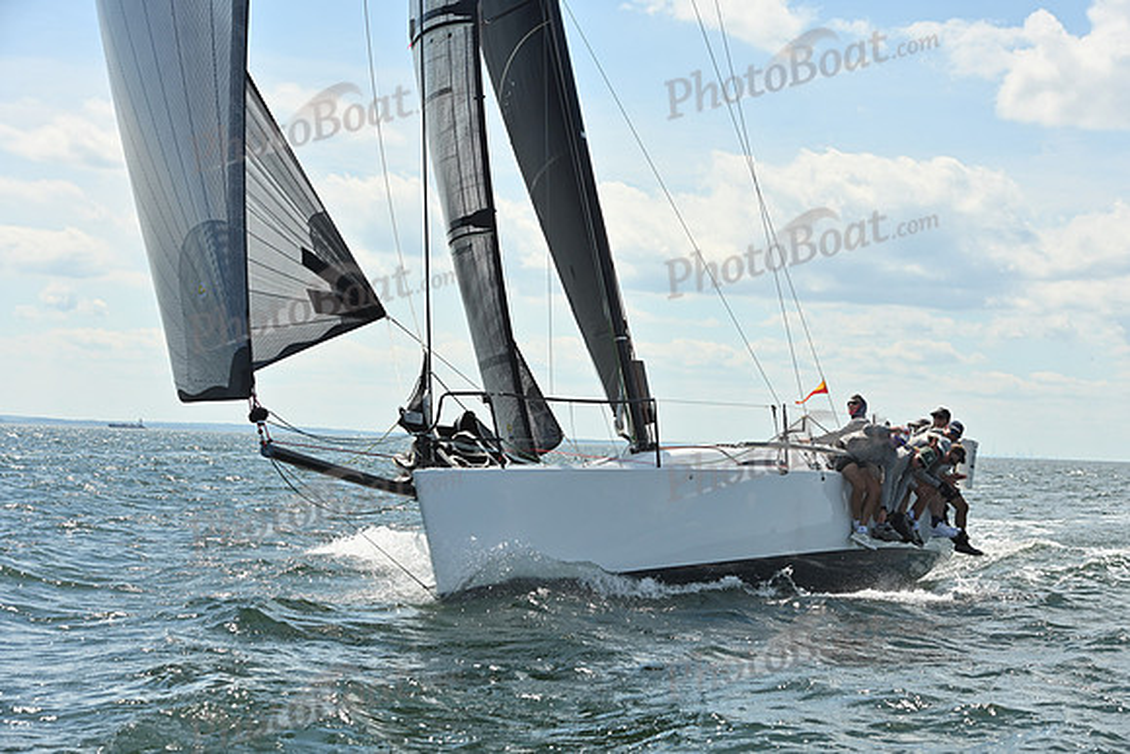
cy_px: 377
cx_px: 565
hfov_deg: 27.0
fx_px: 2355
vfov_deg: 18.2
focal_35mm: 75
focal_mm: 75
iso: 250
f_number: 9
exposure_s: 1/1600
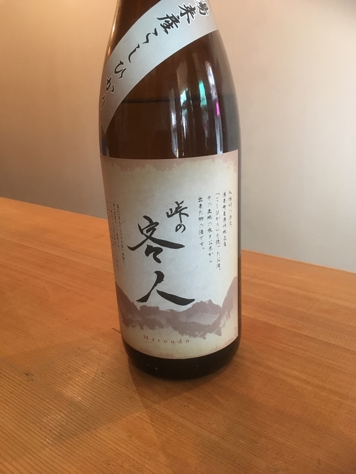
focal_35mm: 29
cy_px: 237
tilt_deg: -18.9
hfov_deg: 48.2
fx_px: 398
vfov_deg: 61.7
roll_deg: +2.8
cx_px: 178
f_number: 2.2
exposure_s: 1/30
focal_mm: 4.15
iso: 160
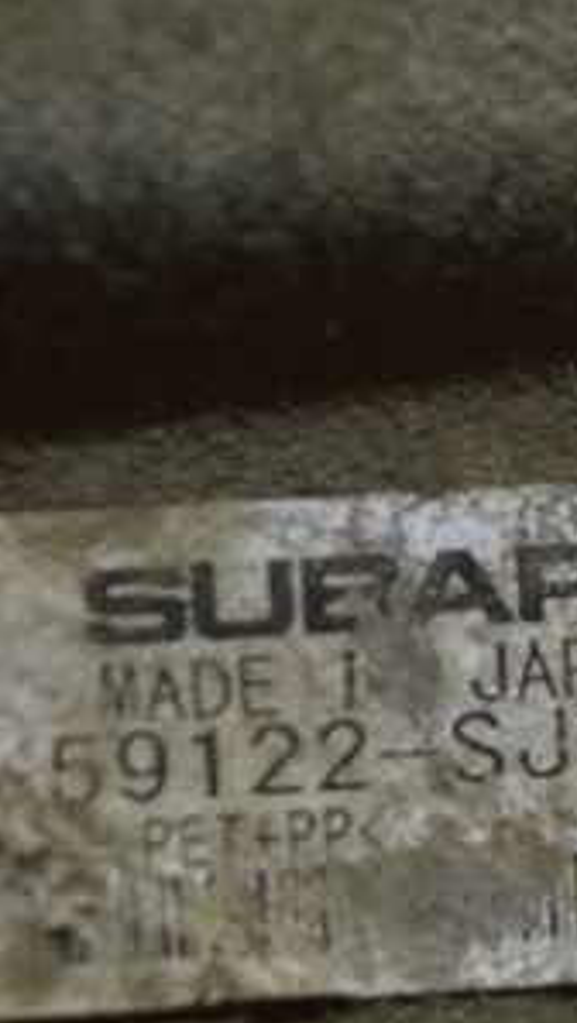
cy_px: 609
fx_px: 5027
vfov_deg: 11.6
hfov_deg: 6.5
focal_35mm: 185
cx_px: 821
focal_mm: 55
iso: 400
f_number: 5.6
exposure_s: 1/40
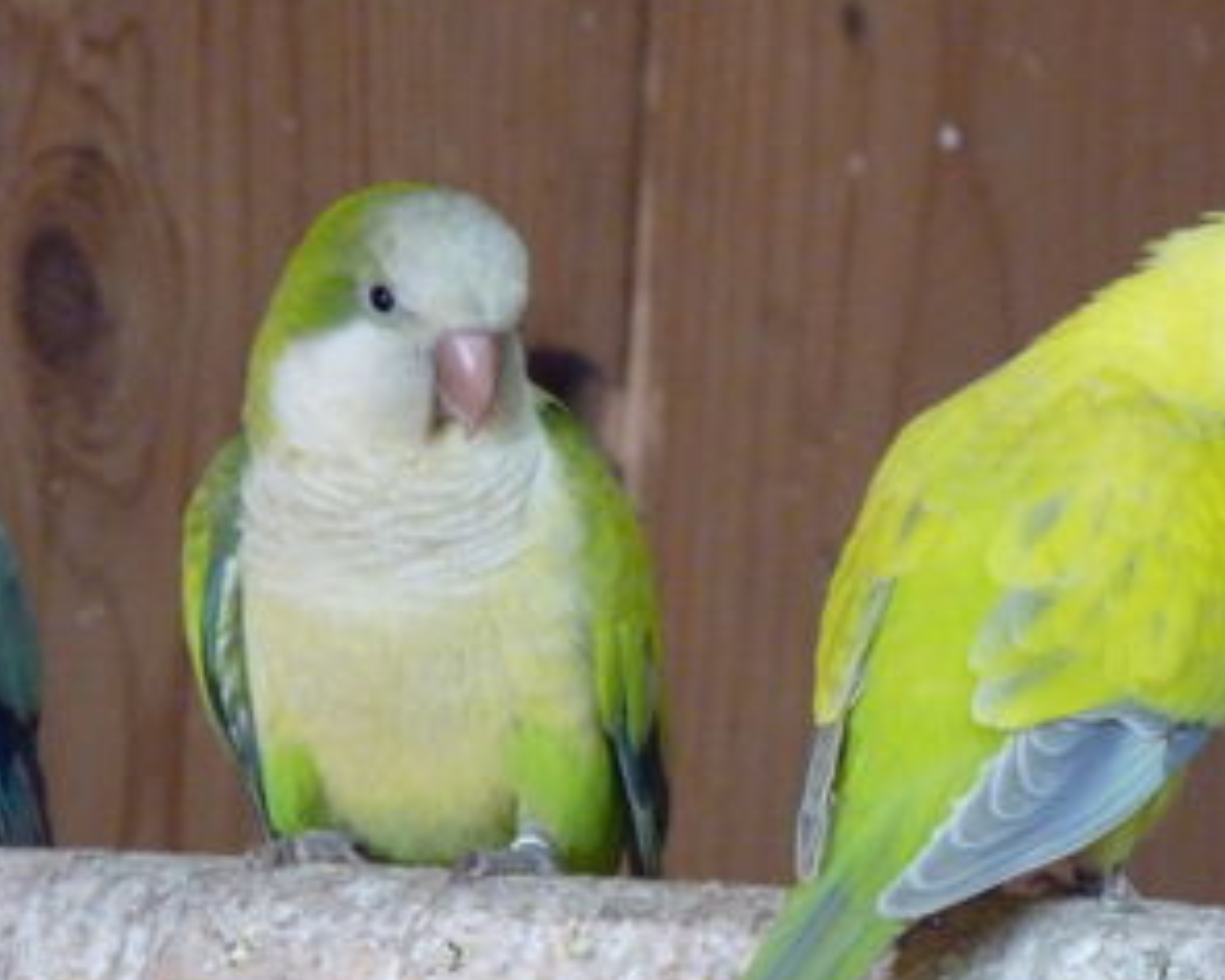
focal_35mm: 368
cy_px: 527
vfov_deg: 4.2
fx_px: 13342
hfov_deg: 5.3
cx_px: 968
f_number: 3.7
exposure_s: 1/25
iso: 800
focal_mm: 41.2
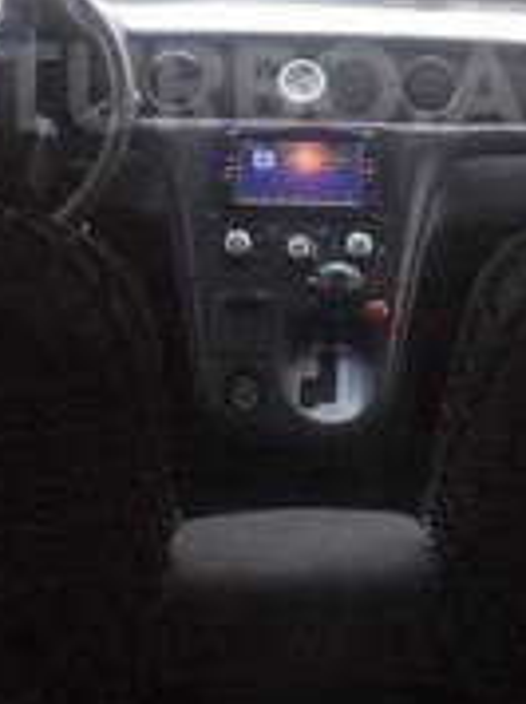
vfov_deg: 23.6
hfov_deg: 18.2
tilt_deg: -14.0
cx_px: 297
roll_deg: -0.2
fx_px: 1645
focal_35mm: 81
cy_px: 87
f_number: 2.2
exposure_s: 1/33
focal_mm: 4.15
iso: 80
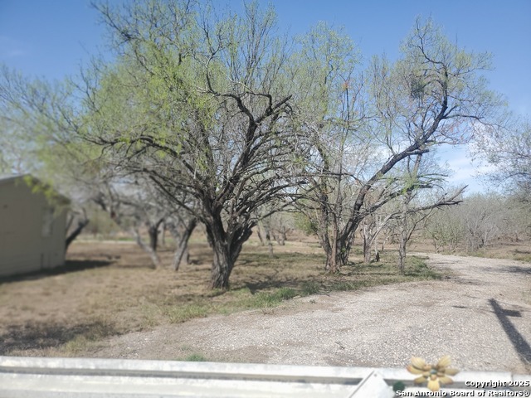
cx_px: 266
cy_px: 199
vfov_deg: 53.1
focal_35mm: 26
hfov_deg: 67.3
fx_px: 399
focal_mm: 4.3
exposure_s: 1/2393
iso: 50
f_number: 1.5
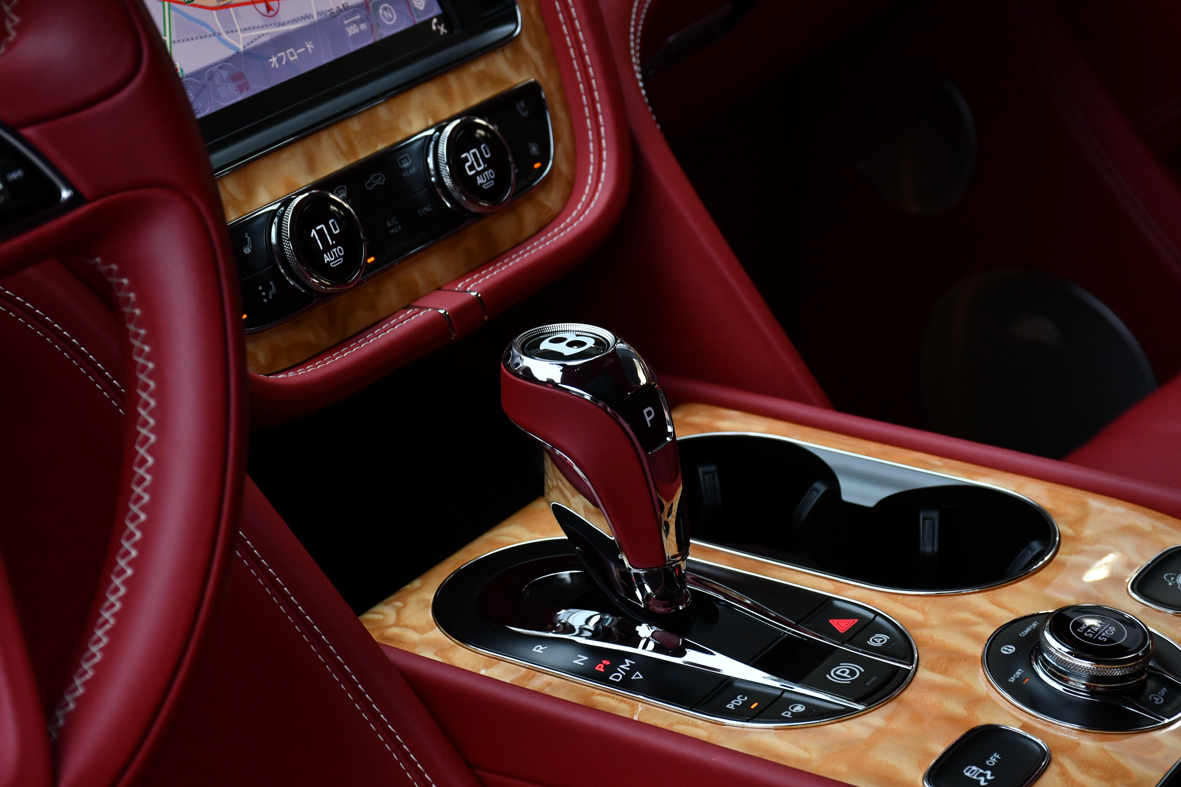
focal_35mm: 93
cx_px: 590
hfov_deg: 21.9
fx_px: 3051
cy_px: 394
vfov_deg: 14.7
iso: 1000
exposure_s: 1/100
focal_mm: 62
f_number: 8
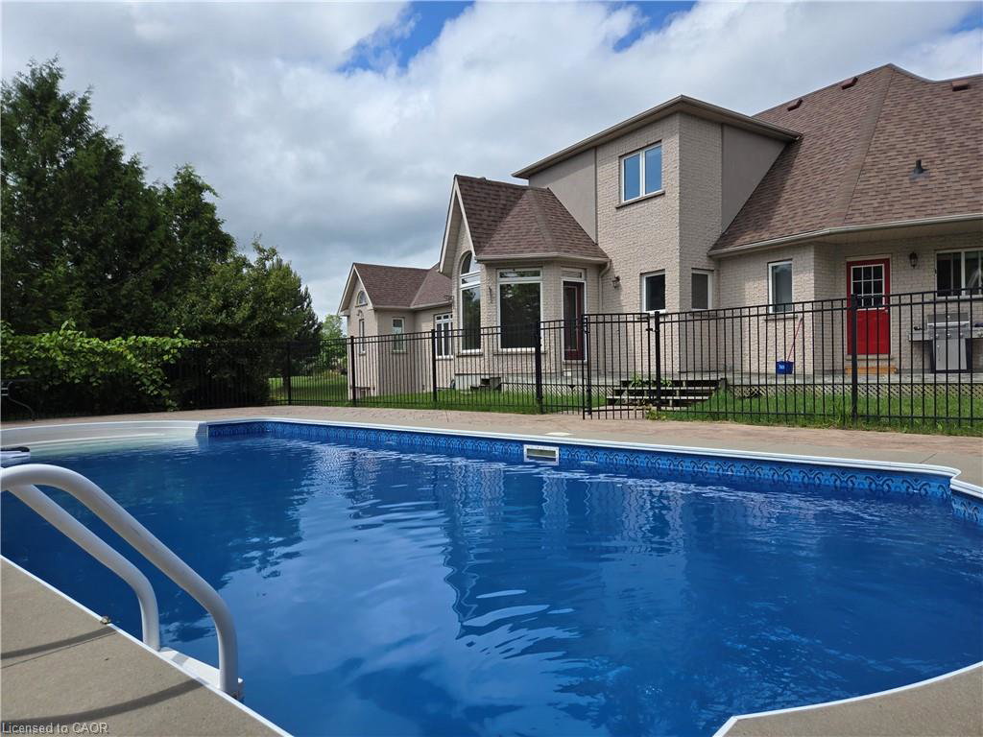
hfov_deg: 73.9
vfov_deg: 58.9
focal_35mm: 23
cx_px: 492
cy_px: 368
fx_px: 653
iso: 25
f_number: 1.8
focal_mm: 5.4
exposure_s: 1/2463
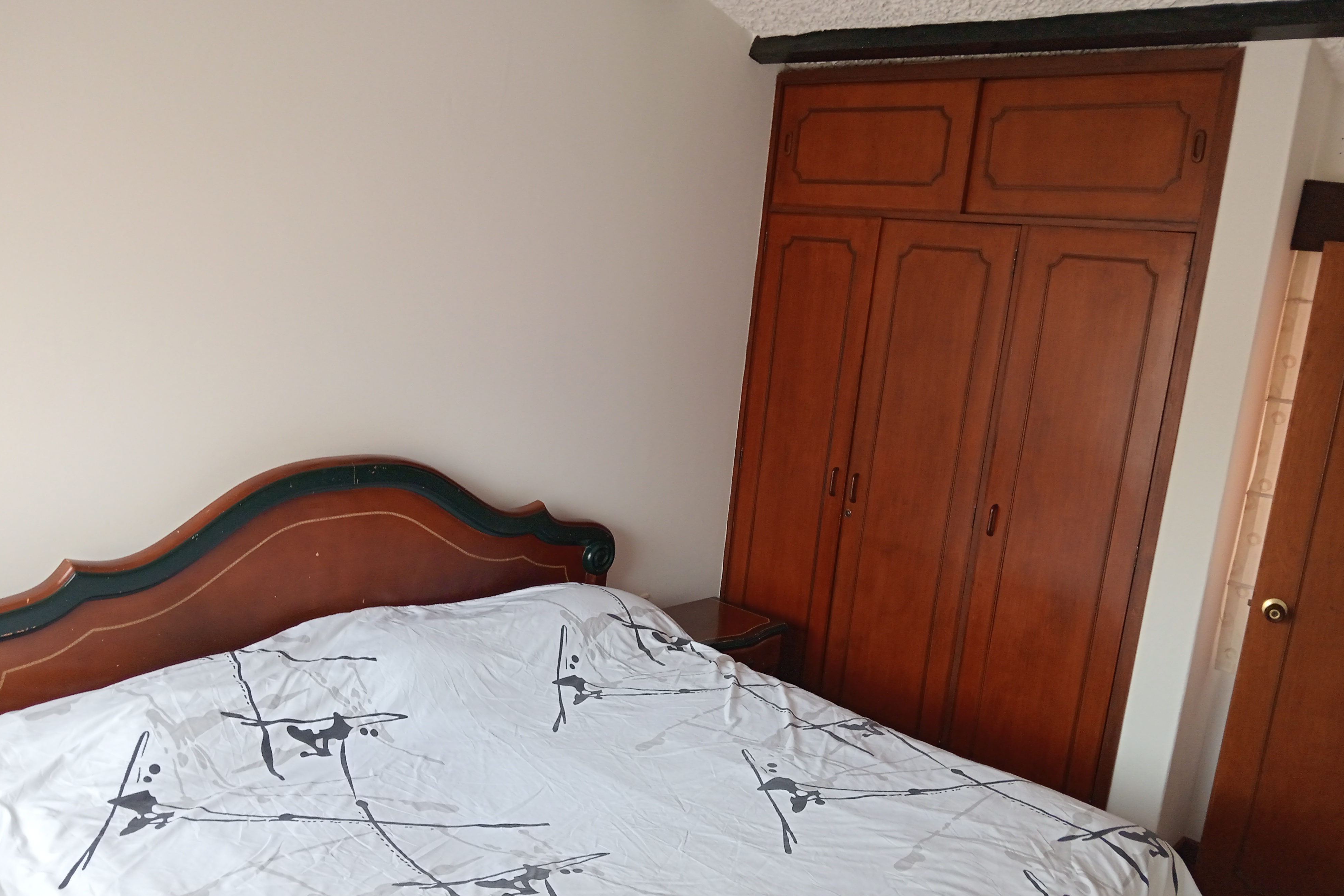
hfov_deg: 61.9
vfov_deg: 43.6
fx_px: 1120
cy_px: 493
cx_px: 671
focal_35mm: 30
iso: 158
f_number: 1.8
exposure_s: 1/33.3
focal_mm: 3.98
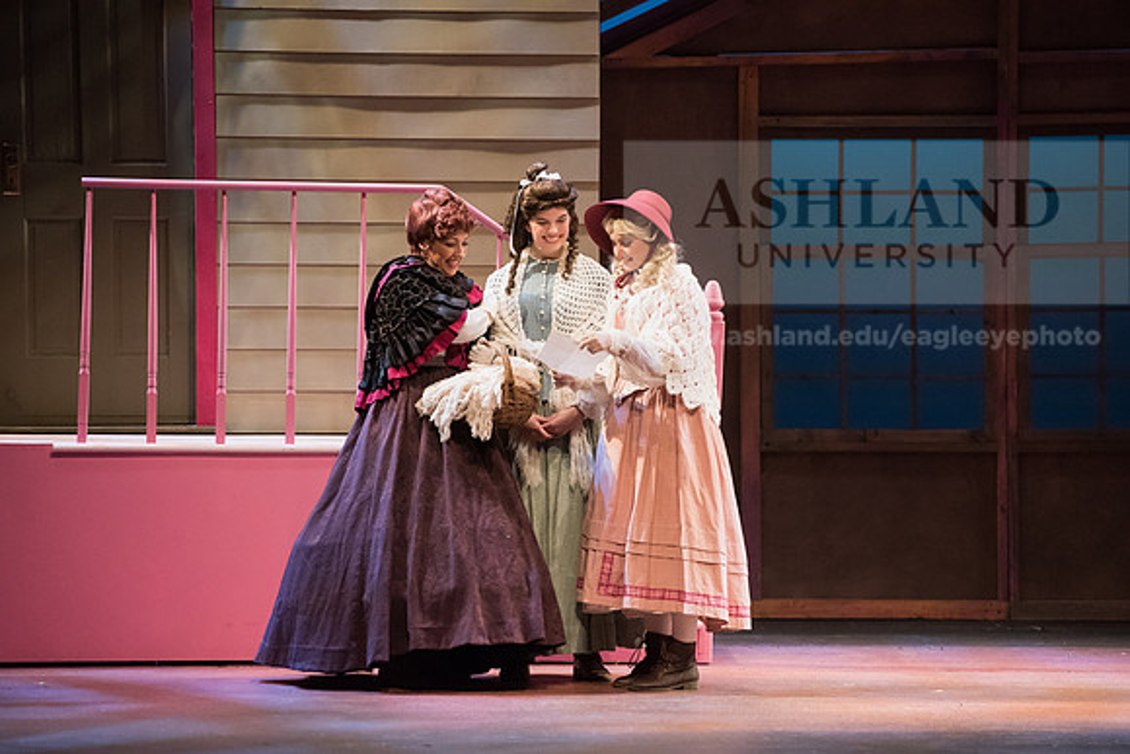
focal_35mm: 200
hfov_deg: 10.3
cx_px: 565
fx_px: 6279
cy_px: 377
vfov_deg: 6.9
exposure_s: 1/400
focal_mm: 200
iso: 5000
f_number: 4
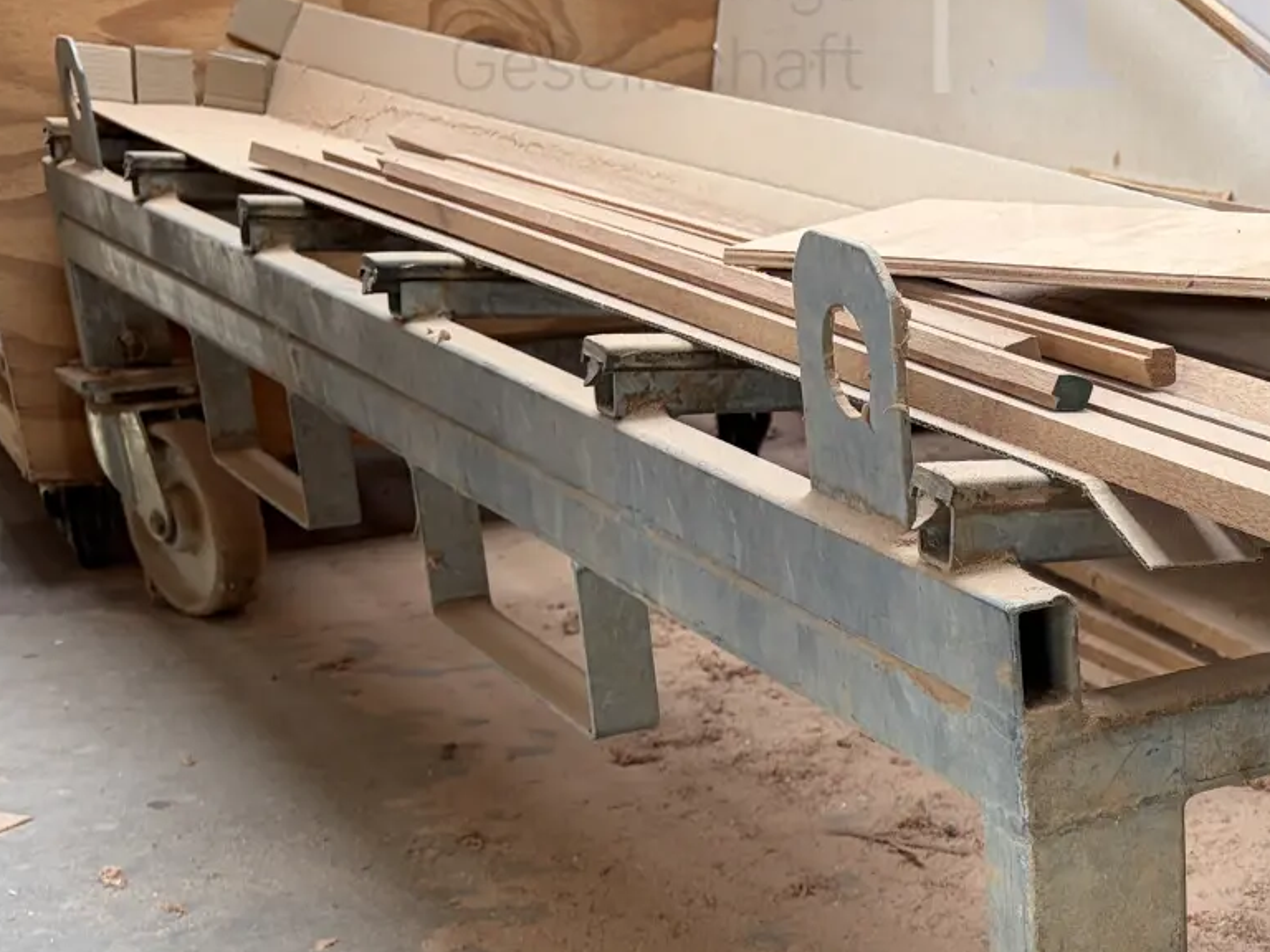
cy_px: 798
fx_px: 2385
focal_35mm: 65
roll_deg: +0.8
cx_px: 1386
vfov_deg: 22.2
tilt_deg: -20.4
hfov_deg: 27.4
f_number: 1.6
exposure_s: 1/100
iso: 50
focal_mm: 5.96
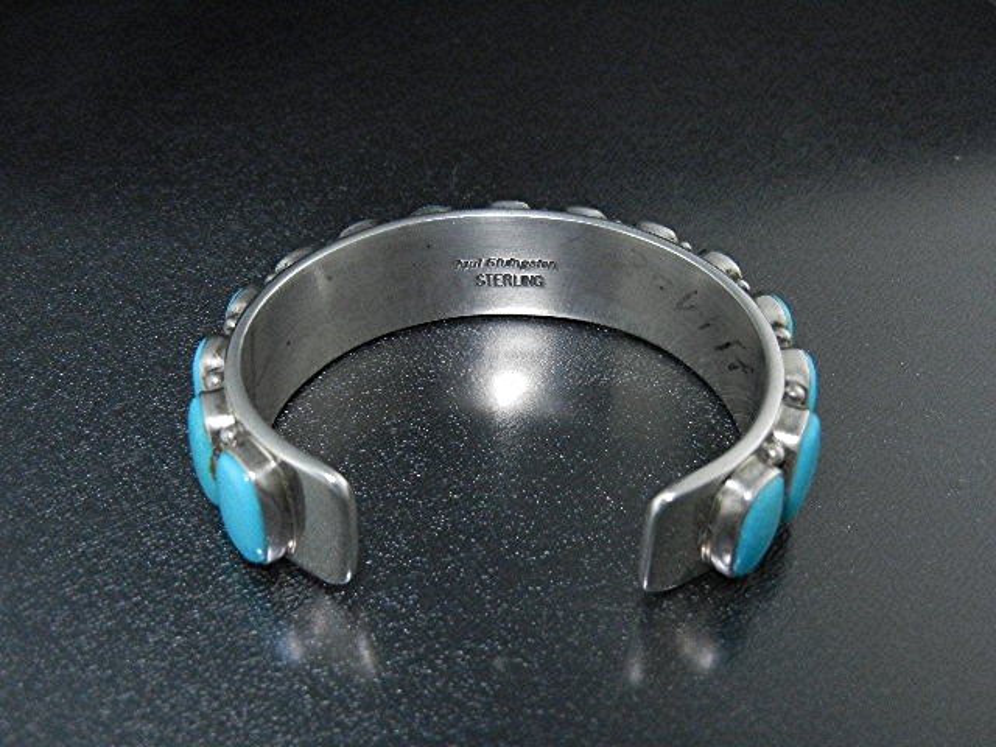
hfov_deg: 47.9
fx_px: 1122
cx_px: 498
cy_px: 374
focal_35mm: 39
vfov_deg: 36.8
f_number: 7.4
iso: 800
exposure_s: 1/30
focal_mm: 7.1
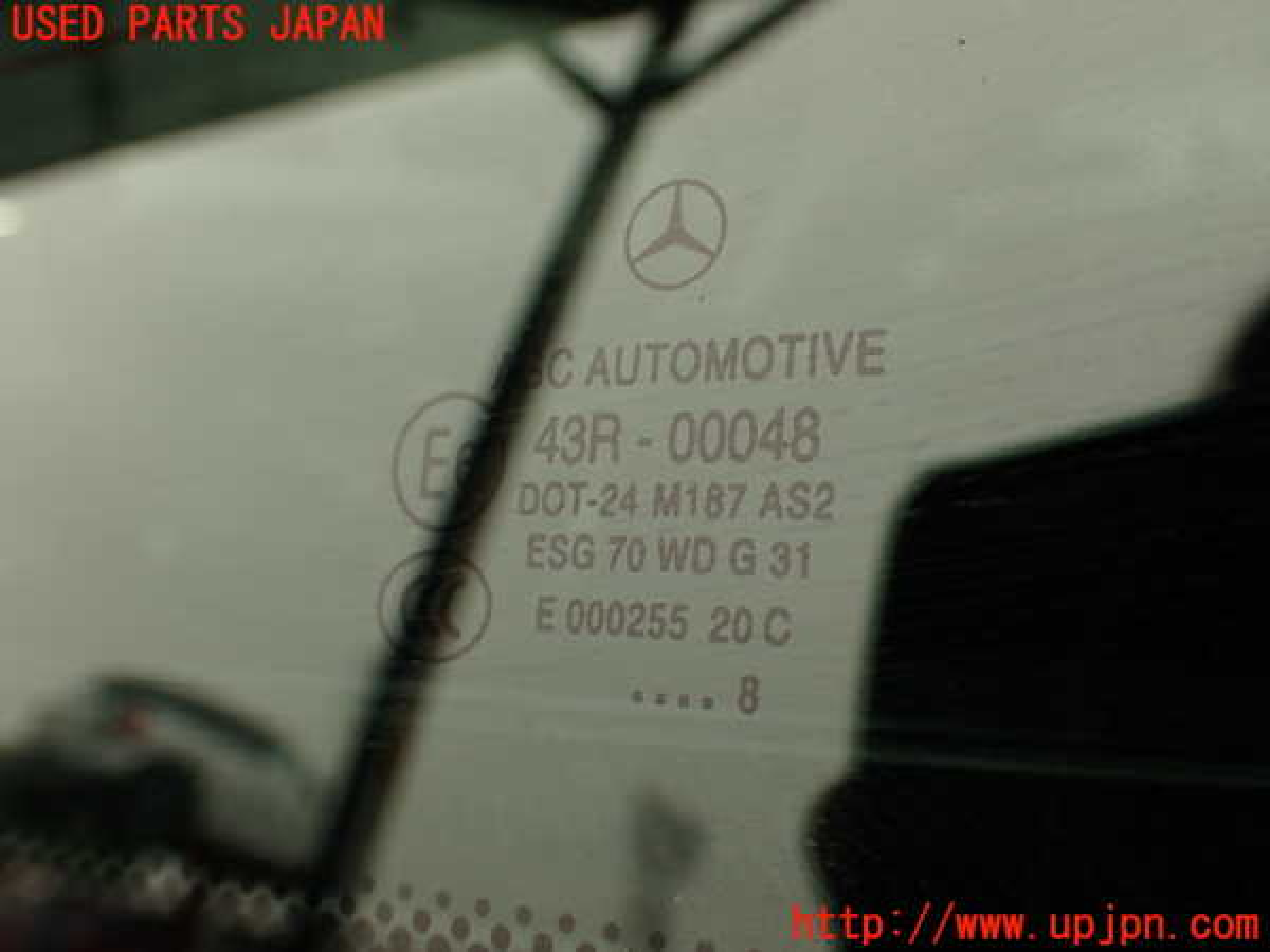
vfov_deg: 39.7
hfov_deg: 51.4
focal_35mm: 36
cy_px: 476
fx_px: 1321
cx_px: 635
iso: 100
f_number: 3.5
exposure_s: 1/100
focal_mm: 6.37
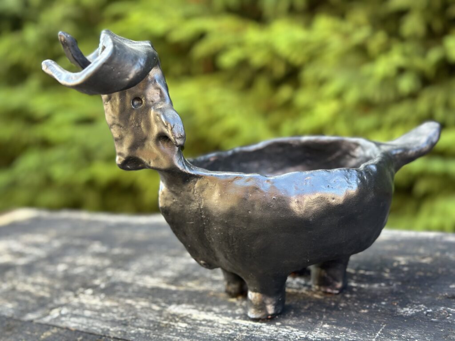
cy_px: 170
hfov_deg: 39.7
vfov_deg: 30.3
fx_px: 631
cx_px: 228
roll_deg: +7.9
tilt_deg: -10.7
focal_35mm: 48
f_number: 1.78
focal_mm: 6.86
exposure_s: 1/108
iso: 125
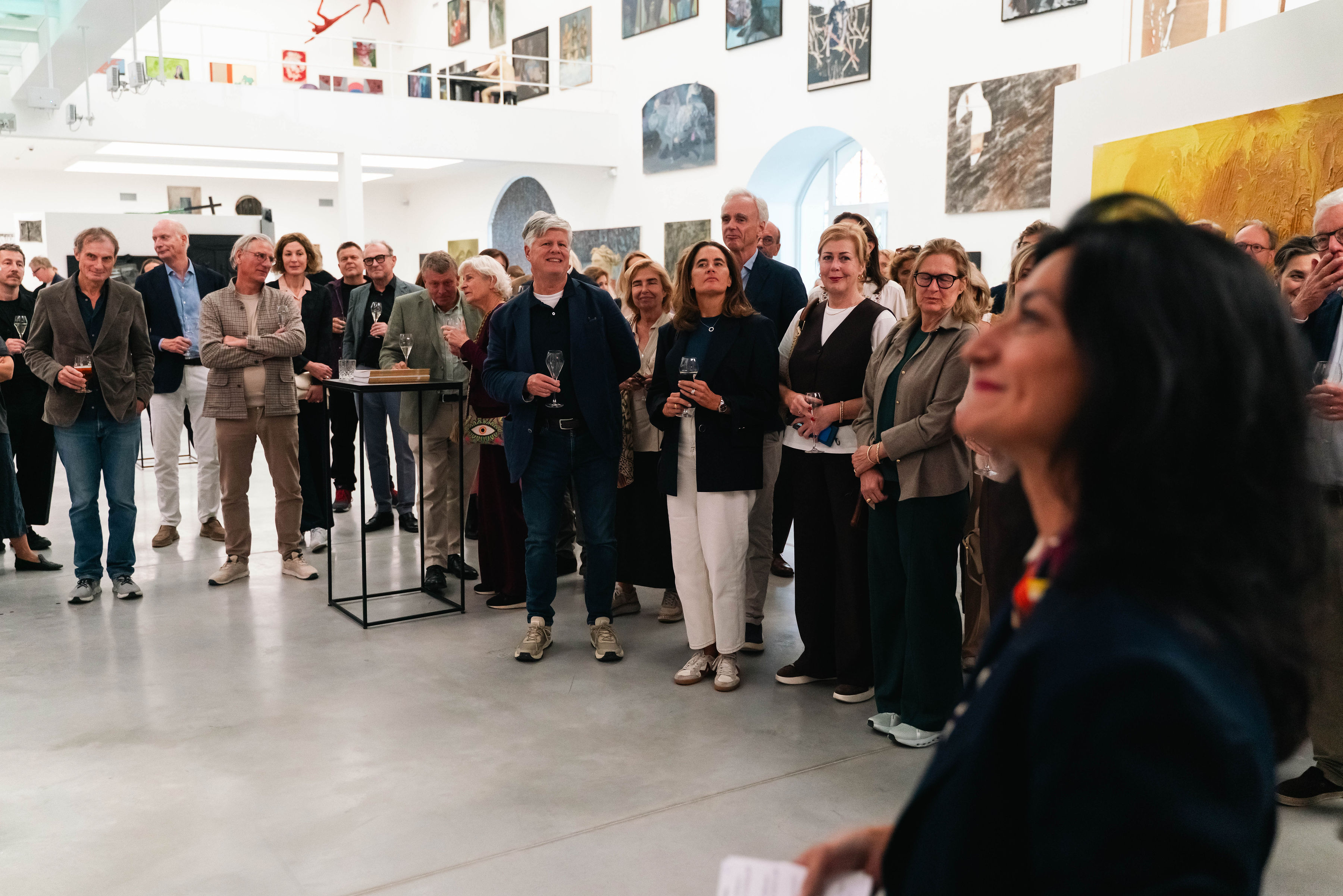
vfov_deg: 40.5
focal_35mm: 33
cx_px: 644
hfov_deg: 57.9
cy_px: 430
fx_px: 1213
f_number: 2.8
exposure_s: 1/200
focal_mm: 28
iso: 2000
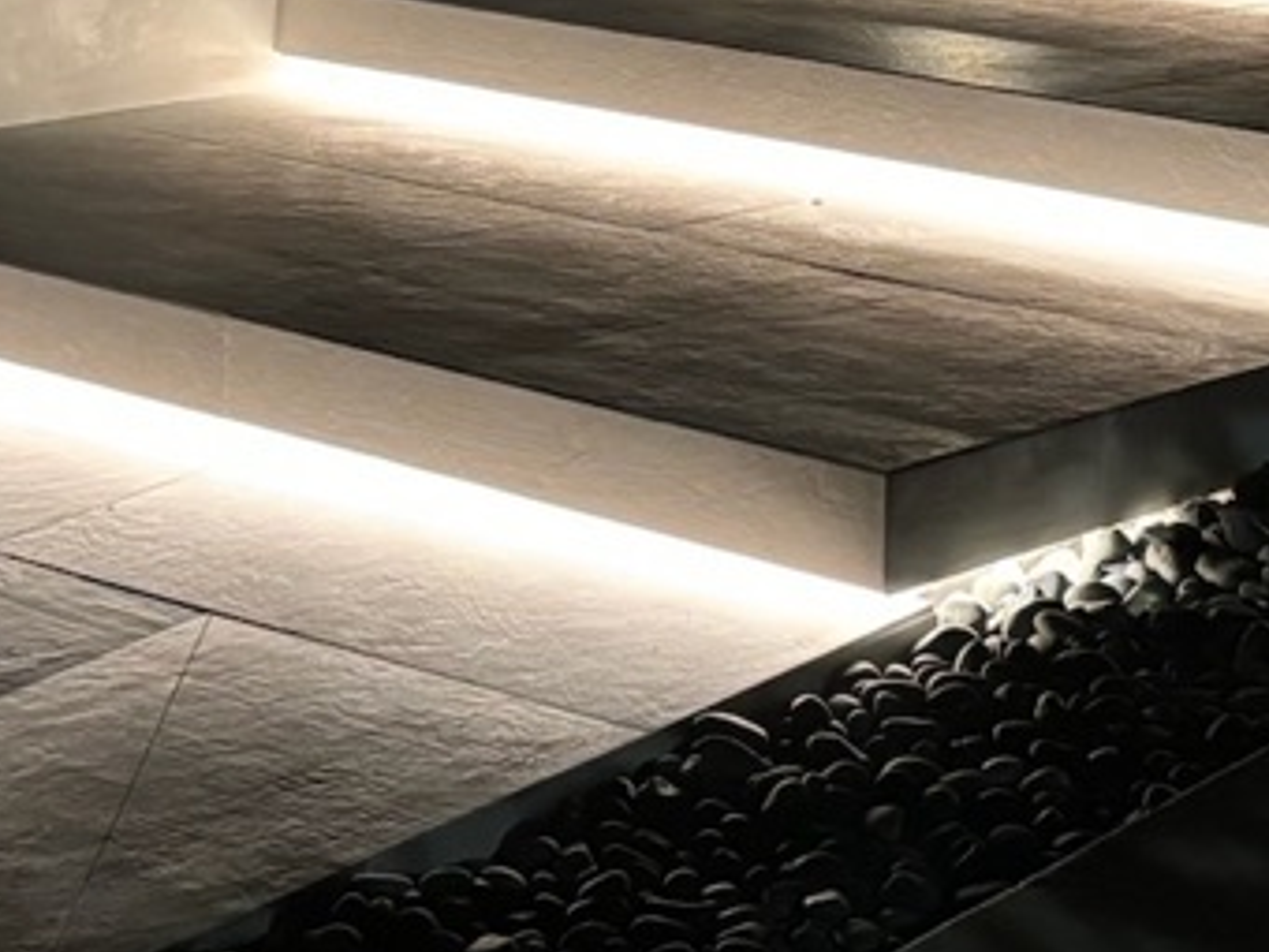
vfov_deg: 13.7
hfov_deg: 18.4
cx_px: 672
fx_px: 3923
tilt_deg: -7.5
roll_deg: -2.5
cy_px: 56
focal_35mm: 107
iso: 500
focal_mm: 5.96
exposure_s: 1/45
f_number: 1.6
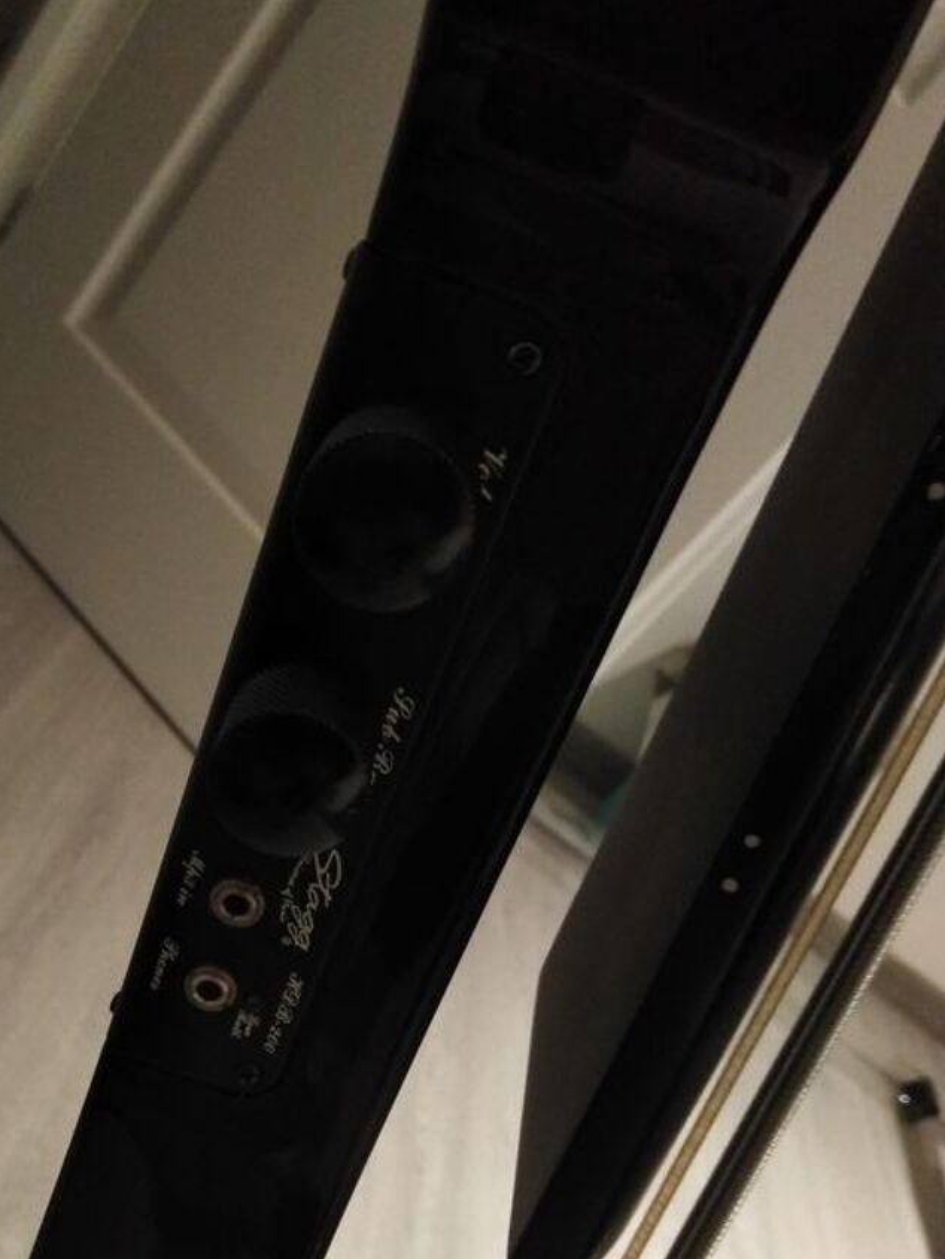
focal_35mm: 41
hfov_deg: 34.7
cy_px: 872
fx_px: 1492
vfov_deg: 44.9
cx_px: 283
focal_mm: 3.46
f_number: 2.2
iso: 604
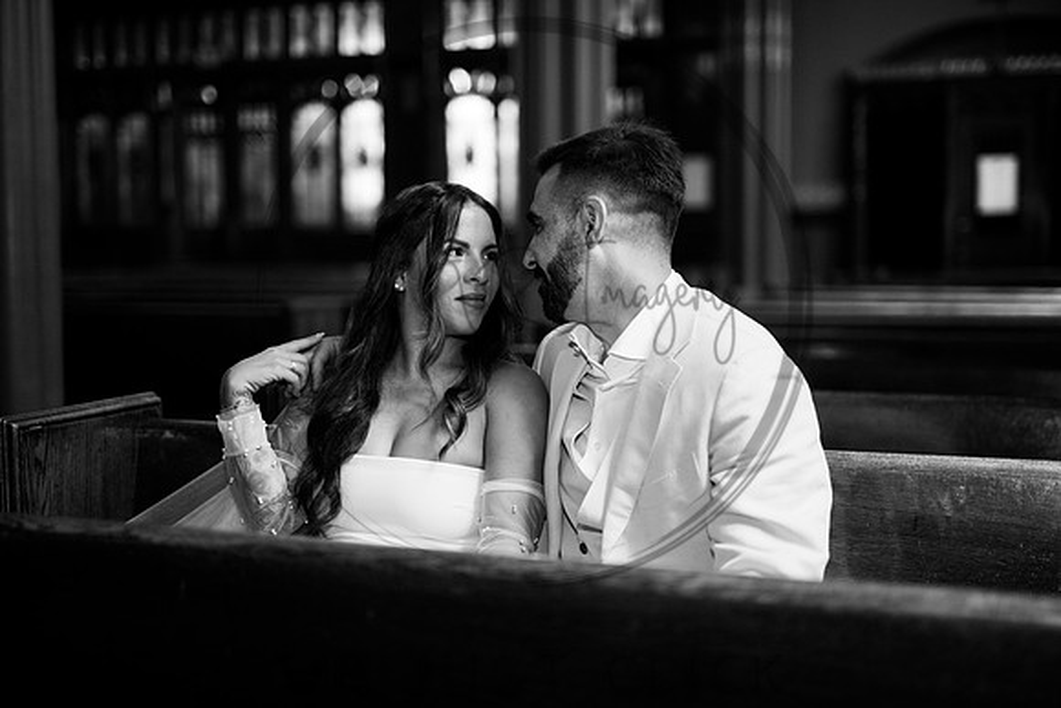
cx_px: 530
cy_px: 354
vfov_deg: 27.0
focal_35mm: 50
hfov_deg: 39.6
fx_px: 1474
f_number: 1.4
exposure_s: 1/250
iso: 2000
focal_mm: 50
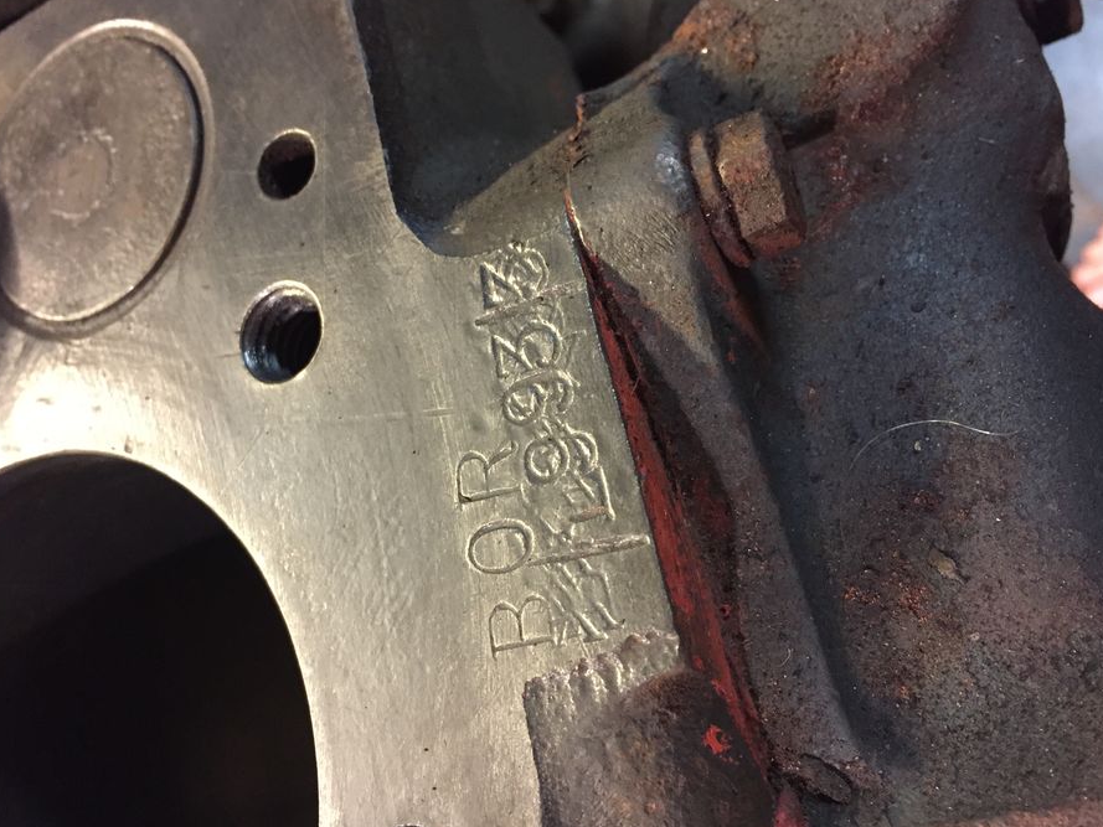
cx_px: 556
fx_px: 988
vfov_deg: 45.4
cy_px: 426
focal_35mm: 31
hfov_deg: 58.3
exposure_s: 1/25
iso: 250
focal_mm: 4.15
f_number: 2.2
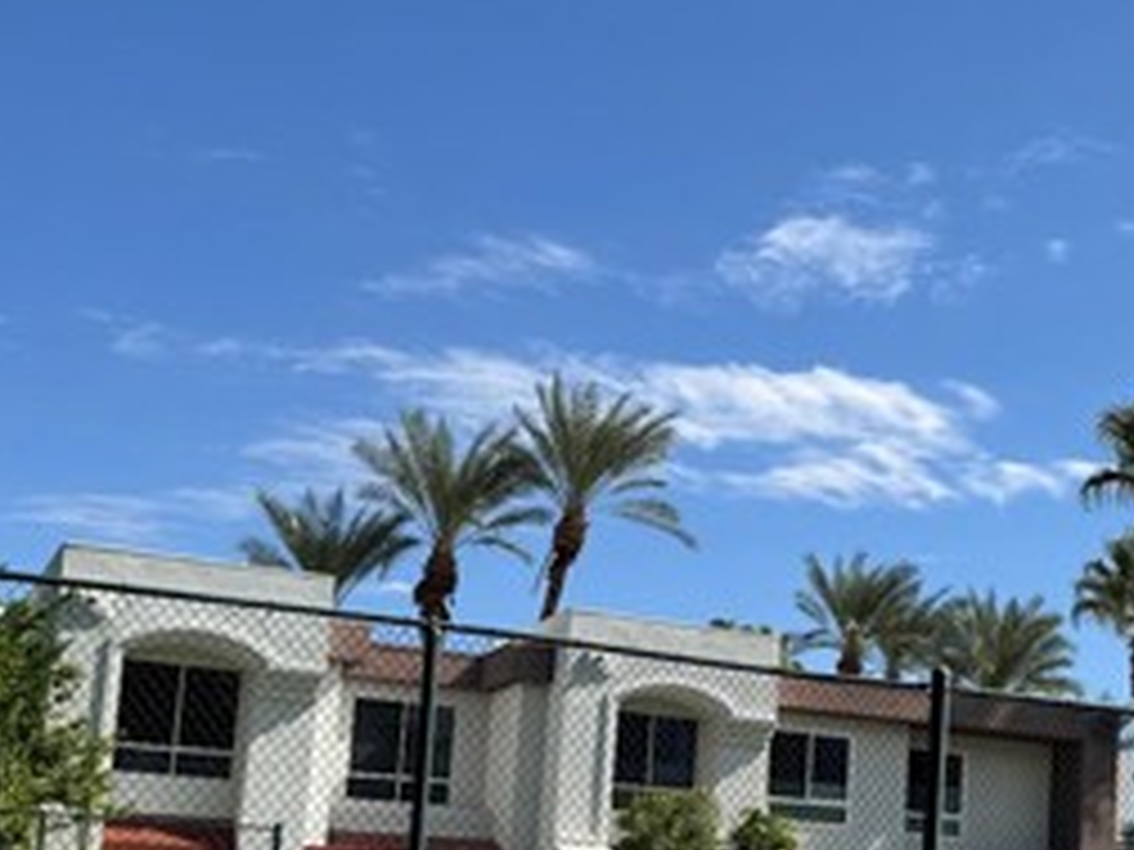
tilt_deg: +8.6
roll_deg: -2.6
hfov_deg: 30.6
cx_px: 968
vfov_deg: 23.7
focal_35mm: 61
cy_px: 661
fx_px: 1998
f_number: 1.78
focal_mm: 6.76
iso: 80
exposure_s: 1/7092
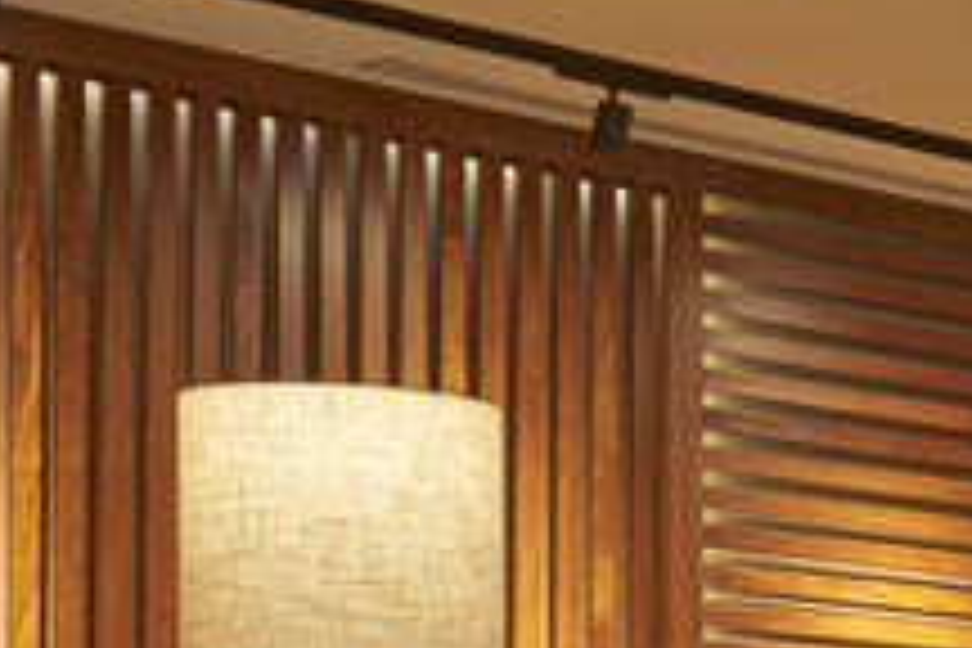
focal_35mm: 142
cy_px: 1028
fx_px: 3834
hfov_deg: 12.2
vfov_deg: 9.3
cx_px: 2146
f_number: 2.8
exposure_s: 1/25
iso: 400
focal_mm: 24
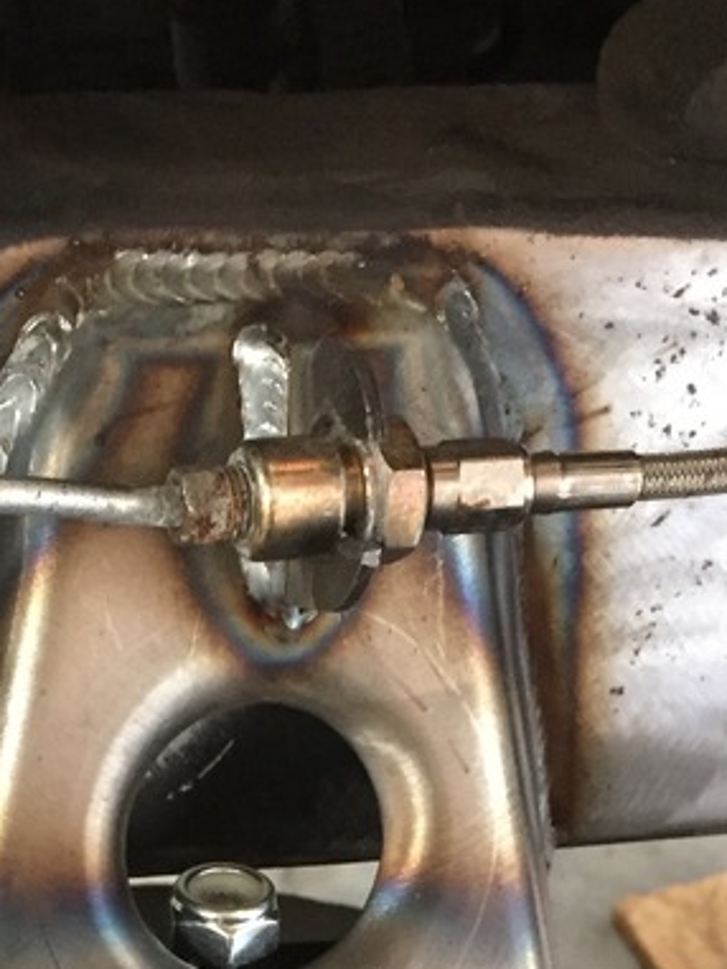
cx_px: 99
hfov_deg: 18.6
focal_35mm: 78
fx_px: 2183
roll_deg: +7.6
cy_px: 1144
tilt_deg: -42.8
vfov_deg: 23.1
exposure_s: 1/15
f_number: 2.2
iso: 250
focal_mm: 4.15
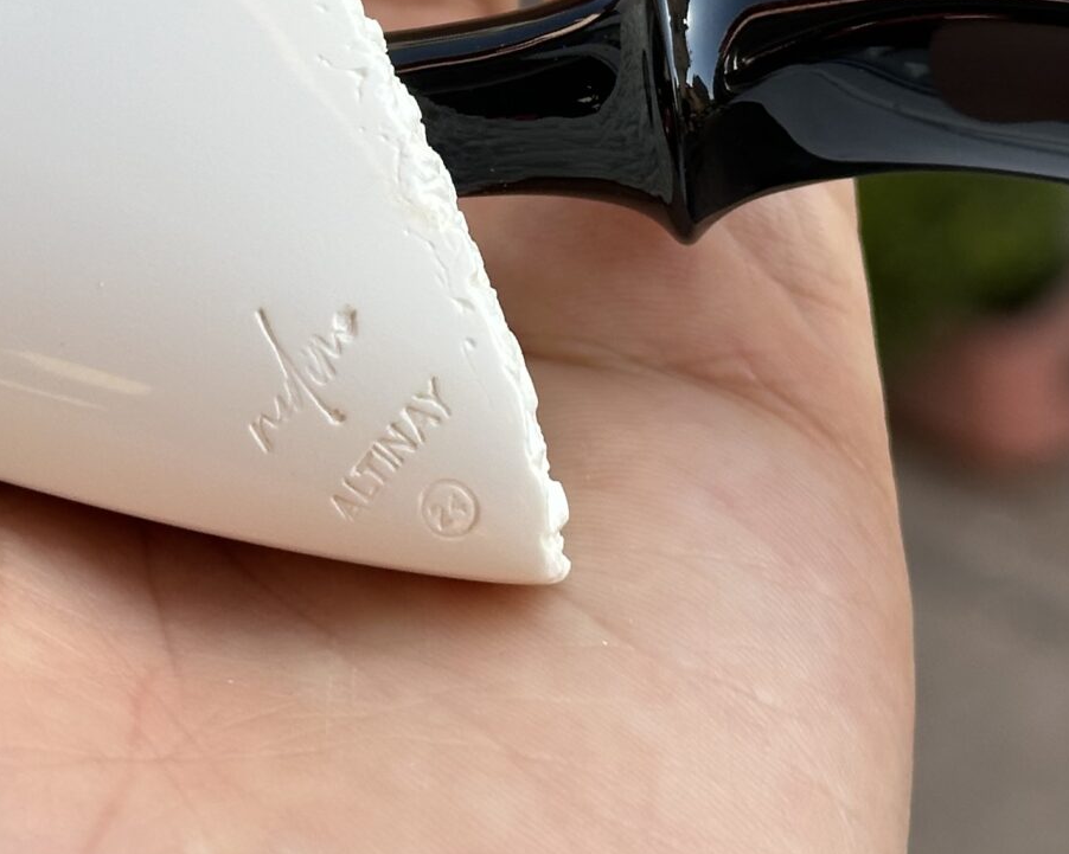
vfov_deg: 11.5
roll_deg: +11.1
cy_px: 70
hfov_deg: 14.5
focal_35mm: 133
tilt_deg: -28.8
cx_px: 430
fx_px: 4207
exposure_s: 1/631
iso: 64
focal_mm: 6.86
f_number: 1.78
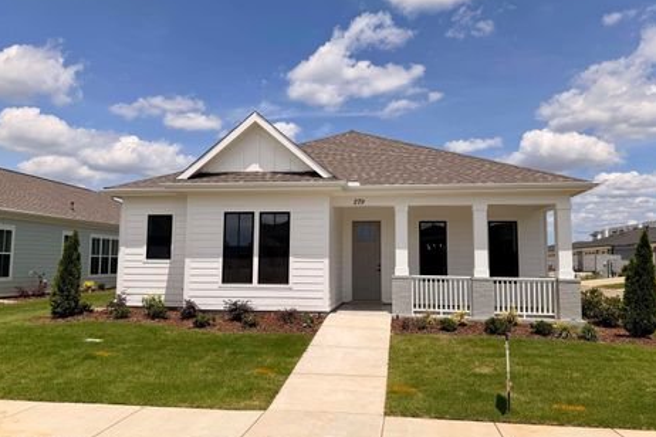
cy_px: 214
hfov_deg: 67.4
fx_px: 492
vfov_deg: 47.9
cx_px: 327
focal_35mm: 27
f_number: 1.78
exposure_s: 1/358
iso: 80
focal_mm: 6.76
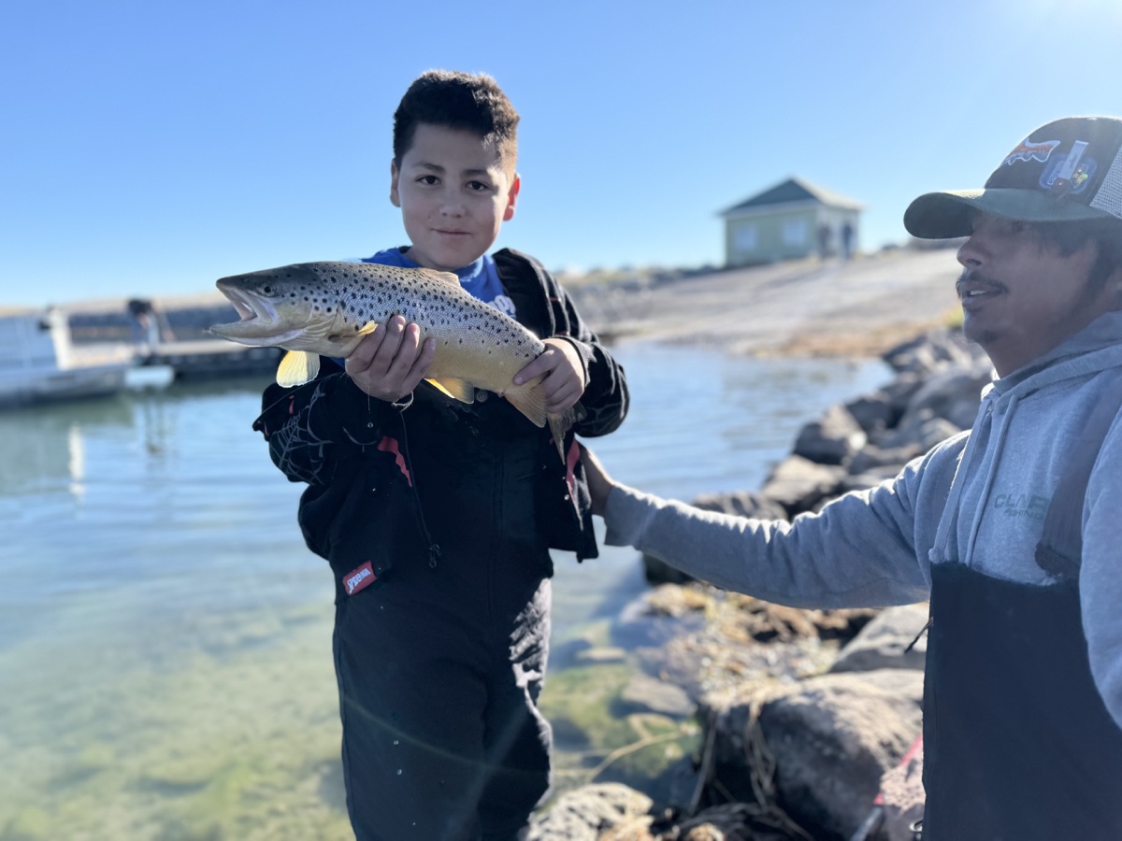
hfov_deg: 71.6
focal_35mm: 24
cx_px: 561
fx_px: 778
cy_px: 420
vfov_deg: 56.8
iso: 80
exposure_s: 1/3413
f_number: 1.78
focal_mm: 6.76
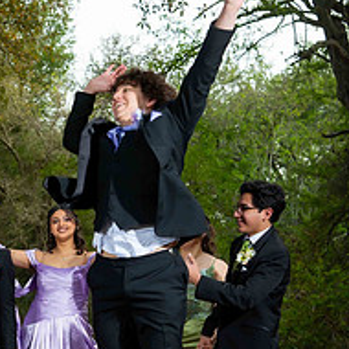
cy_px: 330
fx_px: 1038
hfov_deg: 17.5
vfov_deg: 18.7
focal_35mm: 91
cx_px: -140
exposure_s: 1/200
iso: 250
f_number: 3.2
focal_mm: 35
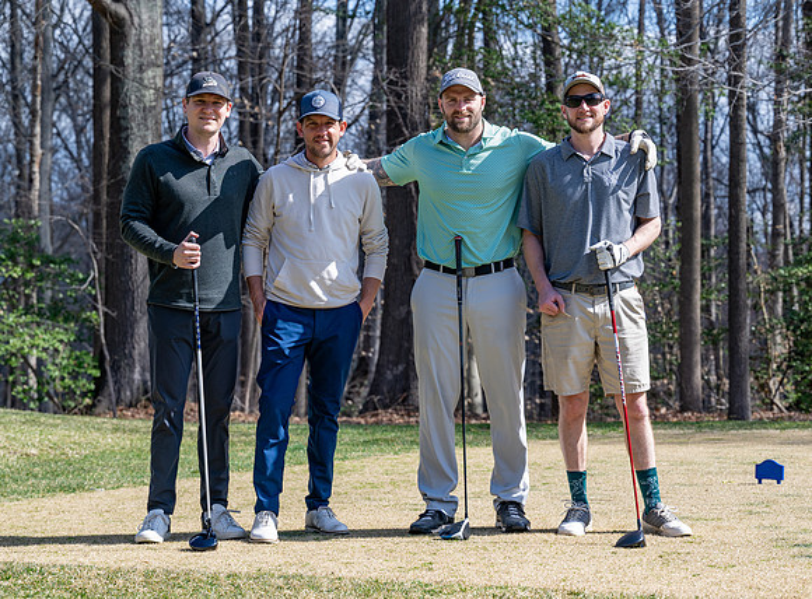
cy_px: 298
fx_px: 2166
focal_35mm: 93
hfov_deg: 21.2
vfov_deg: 15.8
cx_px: 470
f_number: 5
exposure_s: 1/500
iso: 140
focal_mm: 77
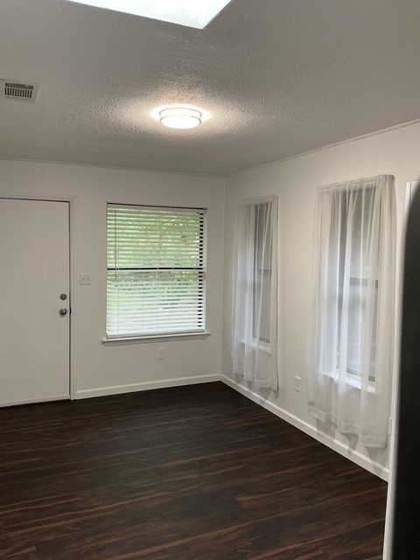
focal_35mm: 29
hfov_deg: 48.2
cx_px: 210
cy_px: 280
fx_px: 469
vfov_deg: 61.7
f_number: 1.8
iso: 125
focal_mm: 3
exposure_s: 1/60
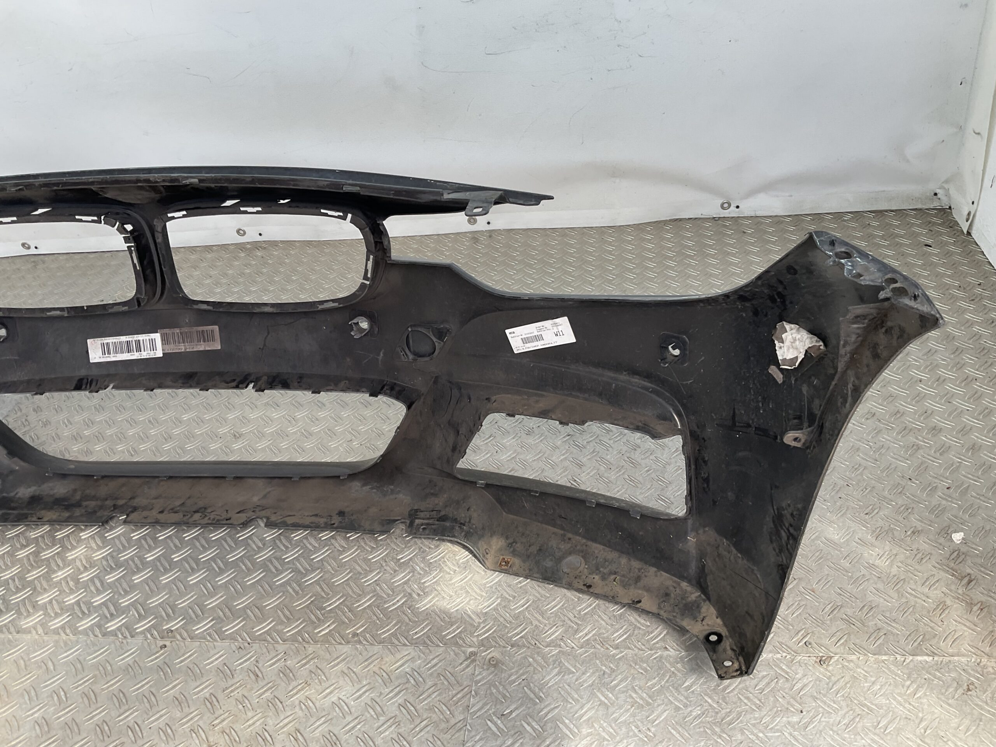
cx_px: 498
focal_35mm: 29
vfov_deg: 48.2
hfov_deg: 61.7
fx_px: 834
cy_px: 374
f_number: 1.8
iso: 16
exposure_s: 1/120
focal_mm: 3
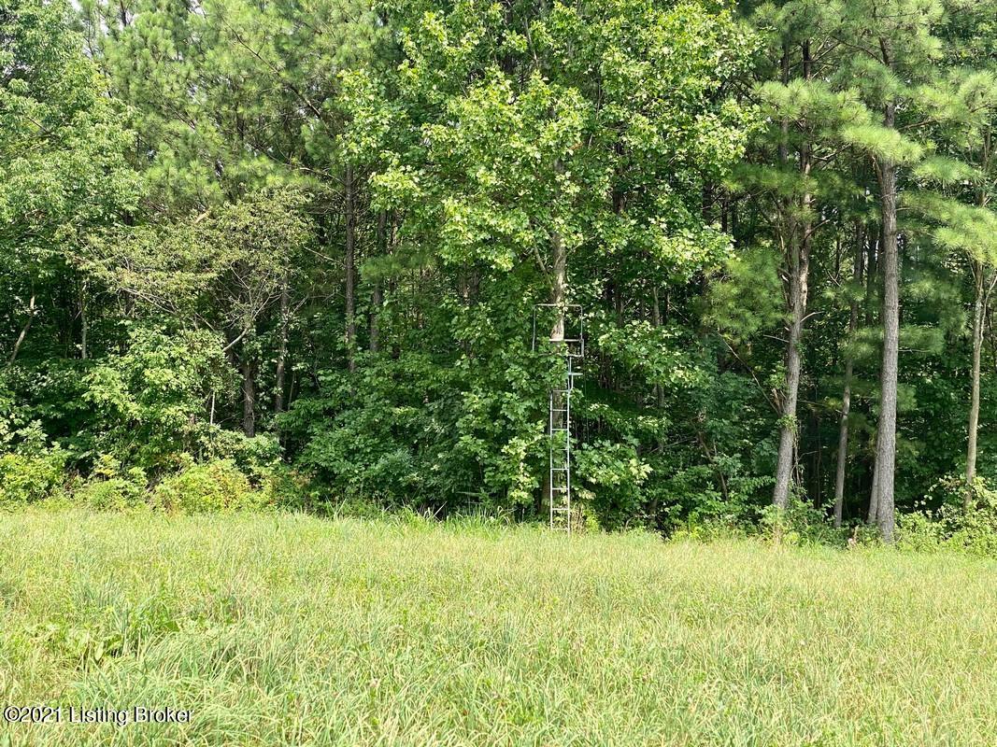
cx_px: 498
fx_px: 1498
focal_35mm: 52
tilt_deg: +1.9
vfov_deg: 28.0
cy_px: 374
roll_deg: -0.7
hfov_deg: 36.8
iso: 20
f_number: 2
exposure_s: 1/705
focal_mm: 6
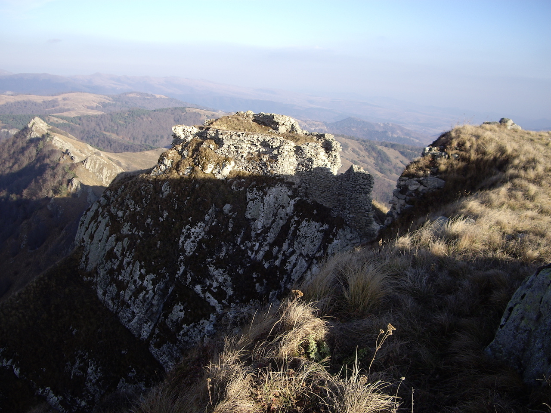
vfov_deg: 37.7
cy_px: 206
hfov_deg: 49.0
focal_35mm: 38
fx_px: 605
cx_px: 276
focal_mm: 7.9
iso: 50
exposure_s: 1/320
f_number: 2.8
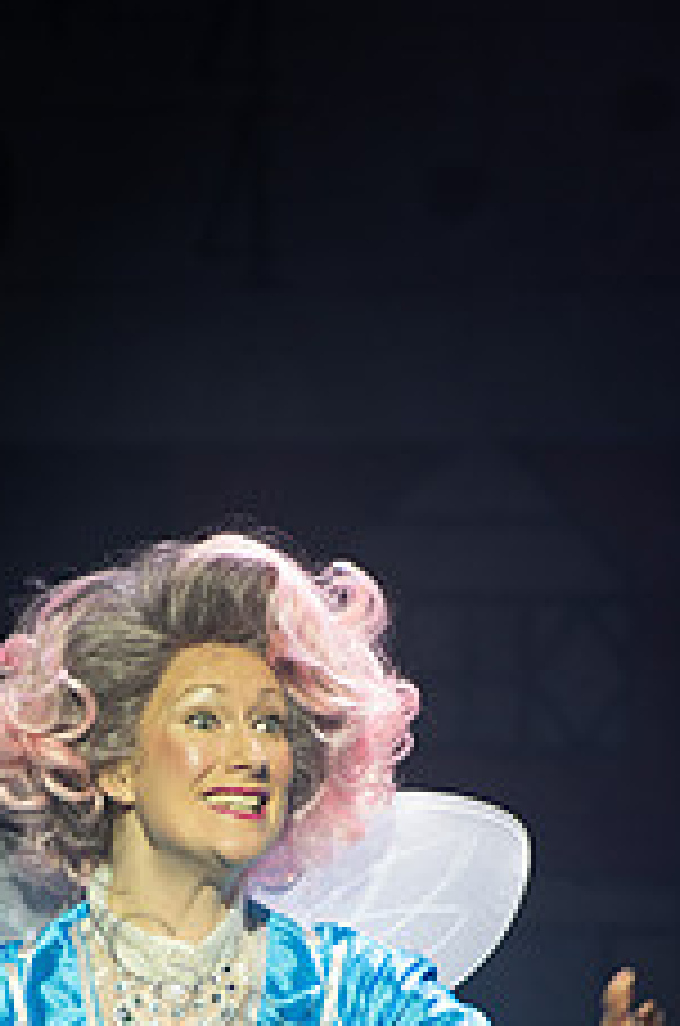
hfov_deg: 3.5
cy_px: 999
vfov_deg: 5.2
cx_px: 209
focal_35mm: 395
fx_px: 11242
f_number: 2.8
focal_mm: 200
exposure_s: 1/200
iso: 1000
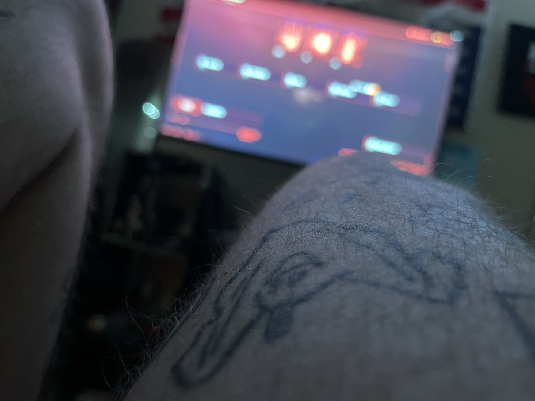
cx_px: 268
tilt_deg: +7.4
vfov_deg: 53.1
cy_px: 200
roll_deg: -12.7
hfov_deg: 67.3
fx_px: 402
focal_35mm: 26
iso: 1000
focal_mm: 5.1
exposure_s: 1/29
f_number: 1.6
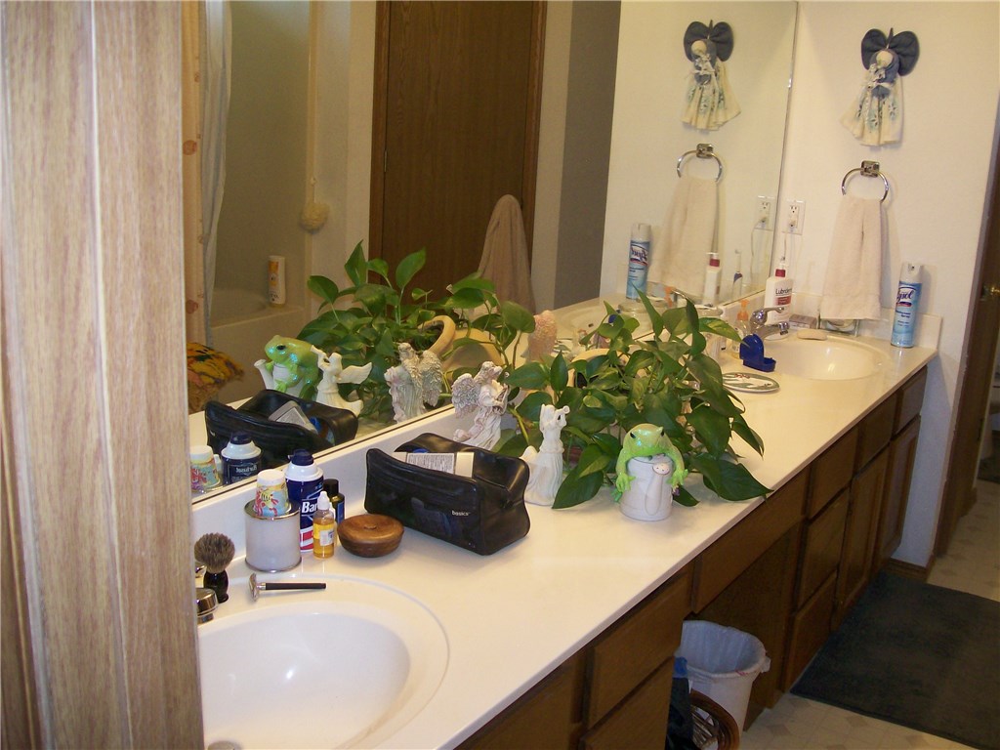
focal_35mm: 36
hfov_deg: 51.4
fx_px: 1040
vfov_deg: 39.7
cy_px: 375
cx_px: 500
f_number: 2.7
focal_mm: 6
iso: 140
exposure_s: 1/64
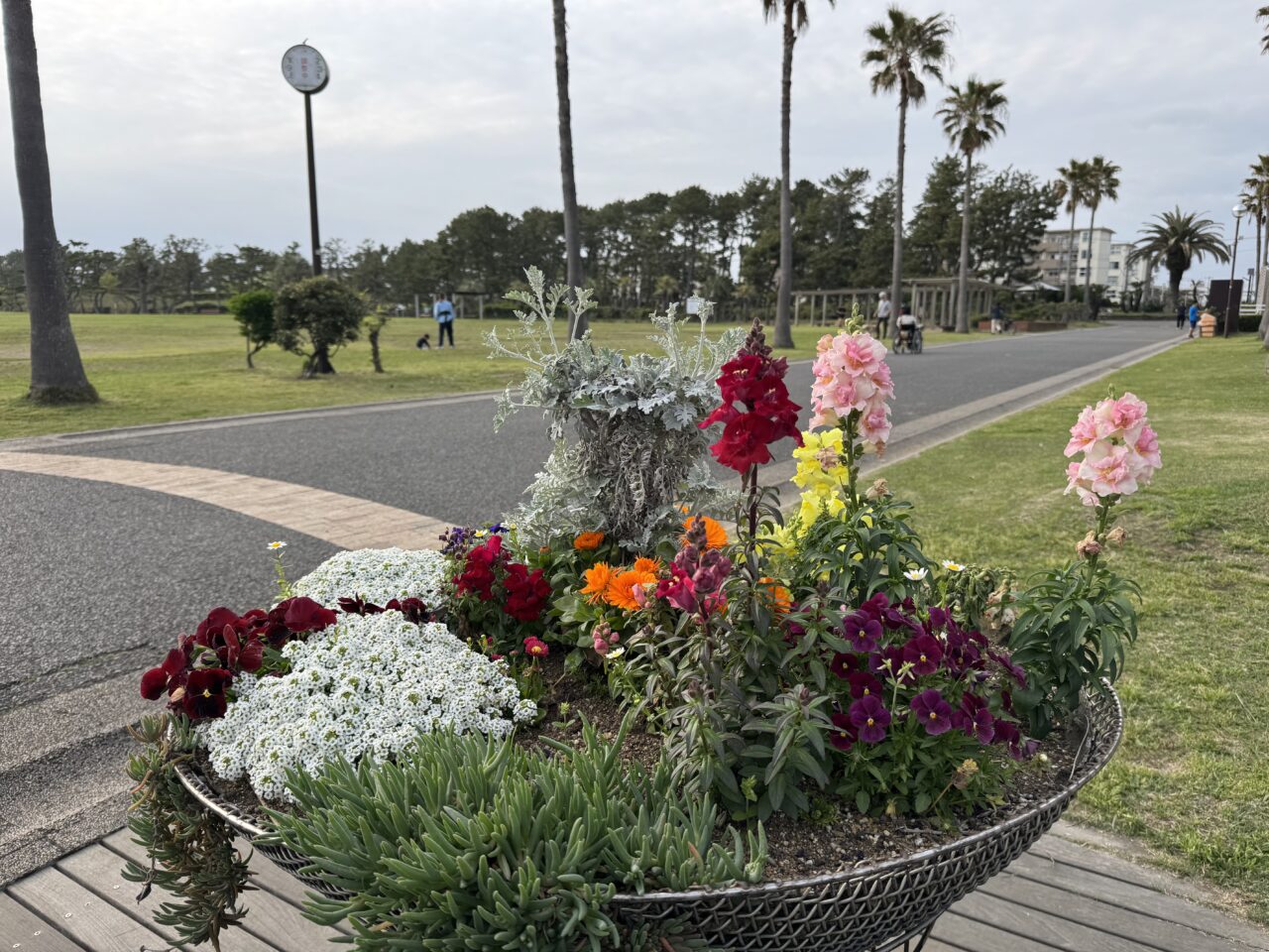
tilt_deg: -9.2
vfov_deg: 56.8
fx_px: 880
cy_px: 476
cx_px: 634
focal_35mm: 24
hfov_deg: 71.6
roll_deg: -0.4
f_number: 1.78
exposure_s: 1/1425
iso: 80
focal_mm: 6.76
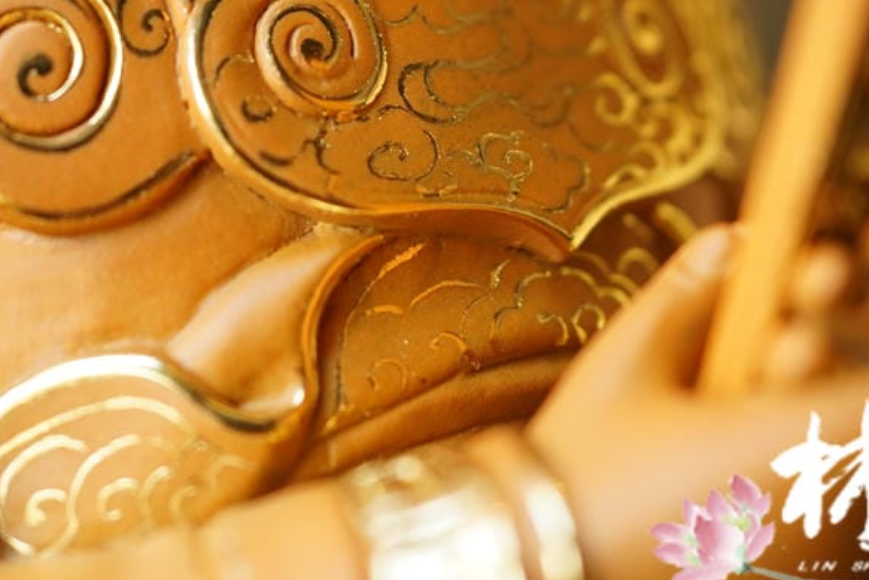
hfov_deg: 27.8
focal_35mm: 72
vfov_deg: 18.5
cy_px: 21
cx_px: 267
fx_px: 1738
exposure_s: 1/1250
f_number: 2.8
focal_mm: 35
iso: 1250
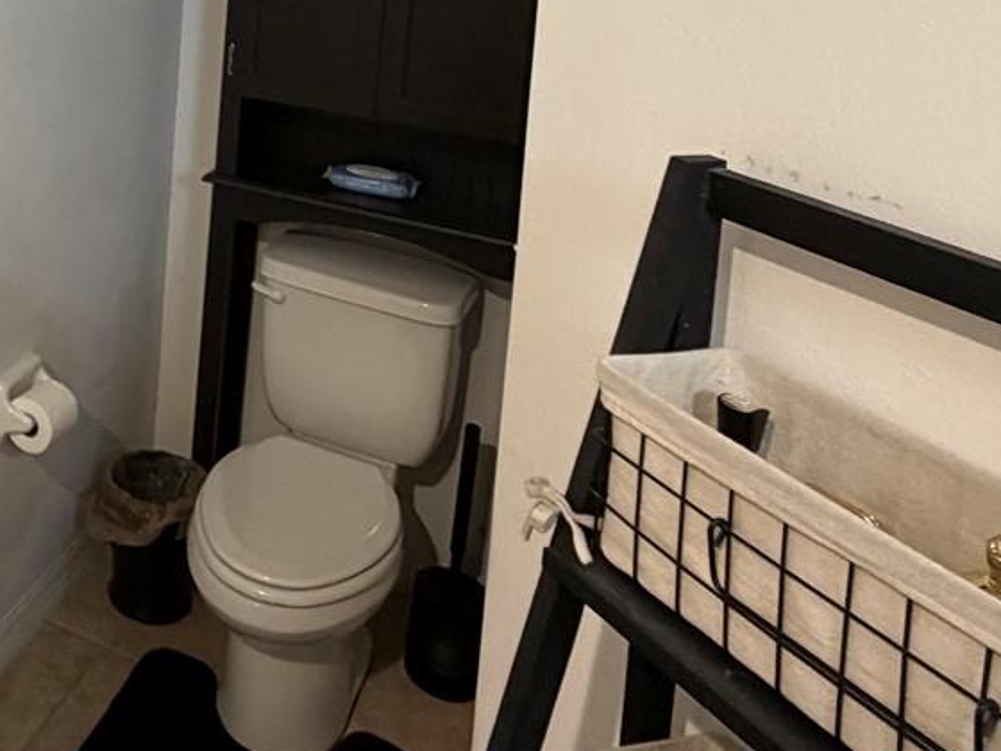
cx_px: 18
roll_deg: -3.0
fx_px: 1157
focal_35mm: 40
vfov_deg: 31.5
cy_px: -97
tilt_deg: -3.7
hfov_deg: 41.2
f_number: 2.2
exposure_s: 1/60
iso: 320
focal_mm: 2.22
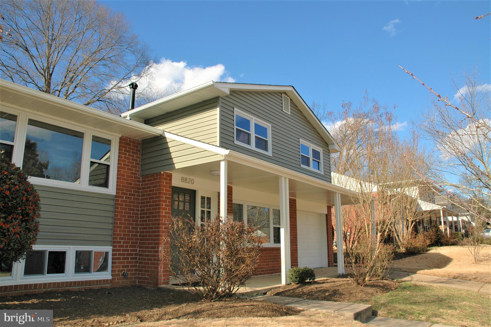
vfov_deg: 47.8
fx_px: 368
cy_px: 164
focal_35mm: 27
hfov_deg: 67.4
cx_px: 246
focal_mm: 18
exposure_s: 1/320
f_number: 9
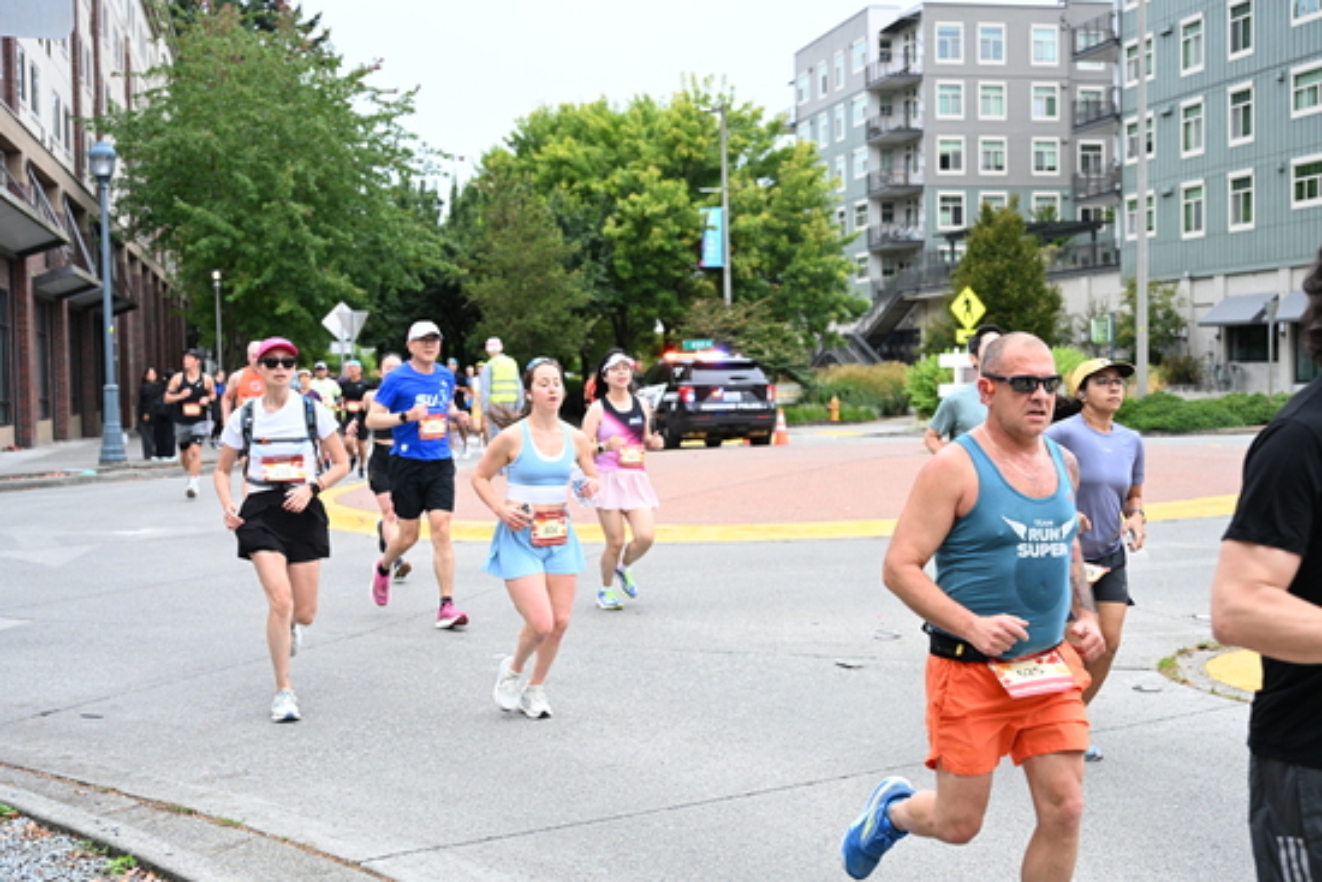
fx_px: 1616
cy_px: 441
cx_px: 661
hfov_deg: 44.5
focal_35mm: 44
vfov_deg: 30.5
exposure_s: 1/800
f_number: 4
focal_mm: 44
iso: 2000
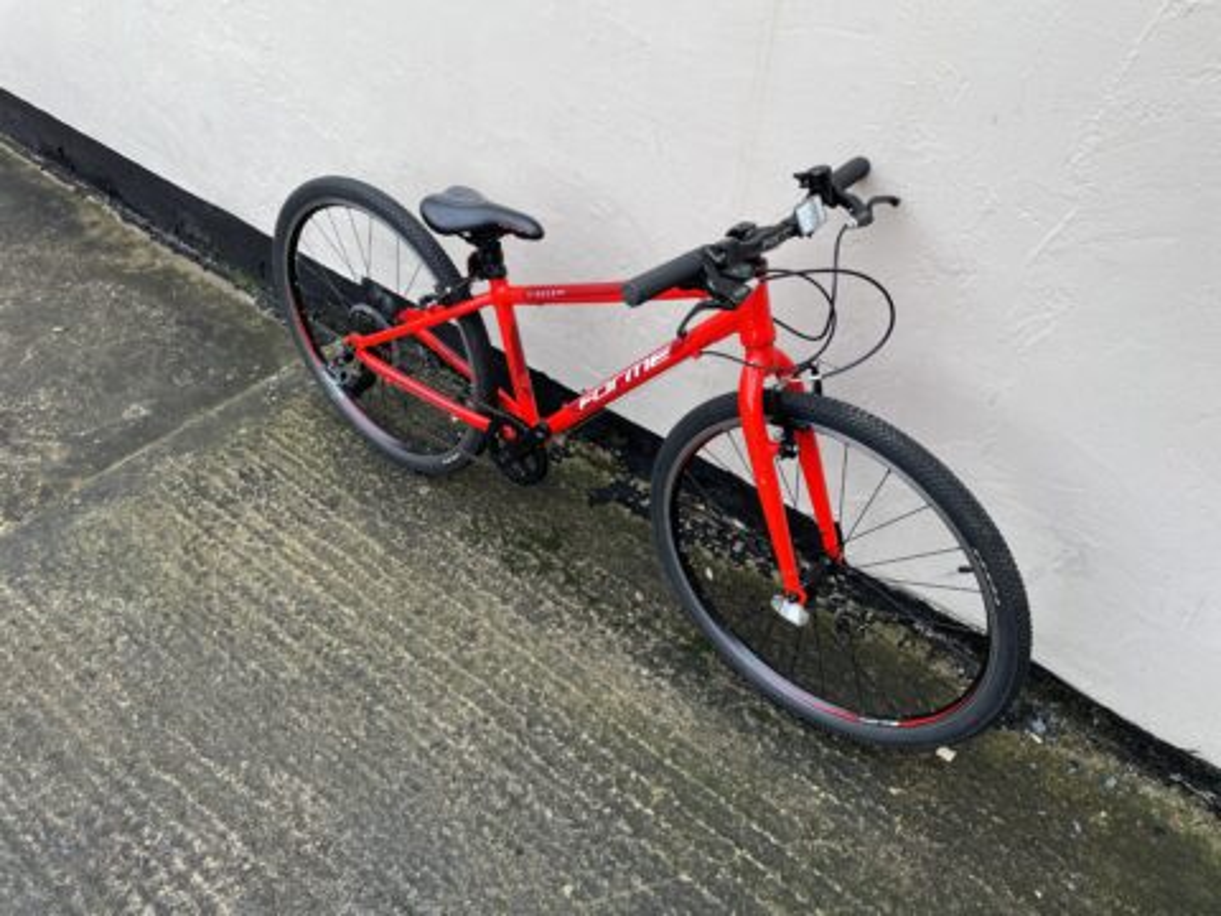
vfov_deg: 53.1
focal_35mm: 26
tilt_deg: -40.4
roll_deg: -0.3
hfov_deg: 67.3
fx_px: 917
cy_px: 458
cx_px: 610
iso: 32
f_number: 1.6
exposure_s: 1/179
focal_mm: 4.2
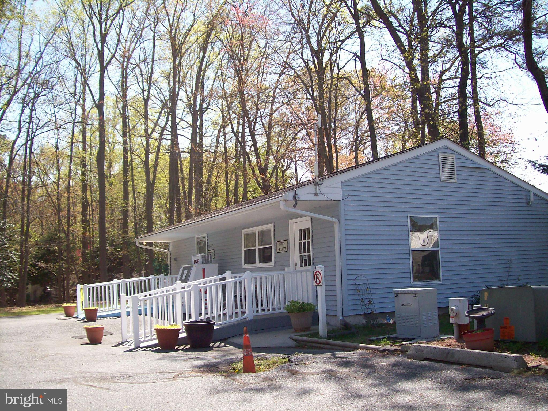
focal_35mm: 36
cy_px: 206
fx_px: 570
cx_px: 274
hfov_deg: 51.4
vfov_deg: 39.6
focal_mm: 6
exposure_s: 1/689
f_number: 2.7
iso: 80
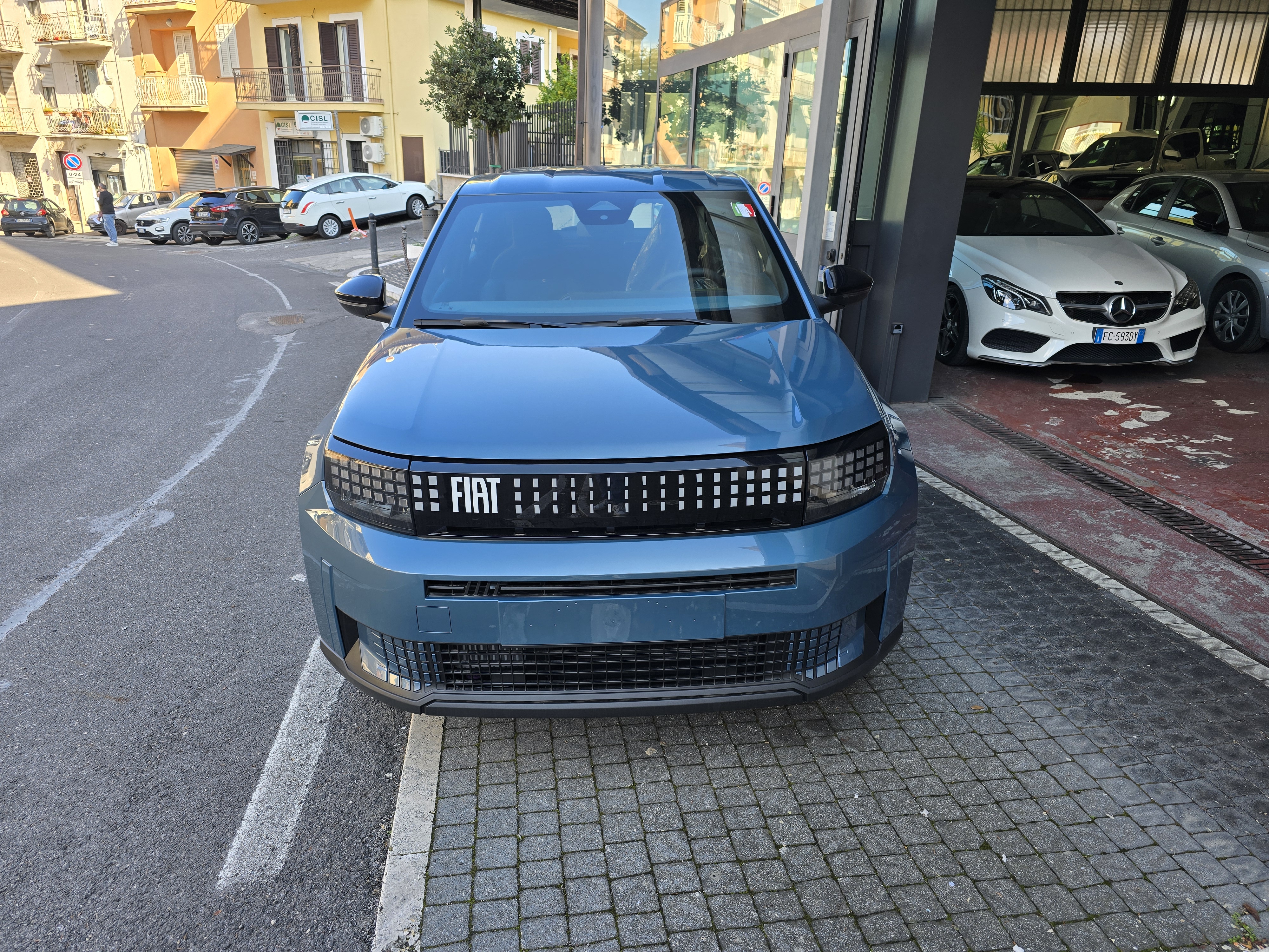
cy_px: 476
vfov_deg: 58.9
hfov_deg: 73.9
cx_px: 634
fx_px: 843
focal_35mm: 23
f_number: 1.7
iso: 20
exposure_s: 1/180
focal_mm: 6.3
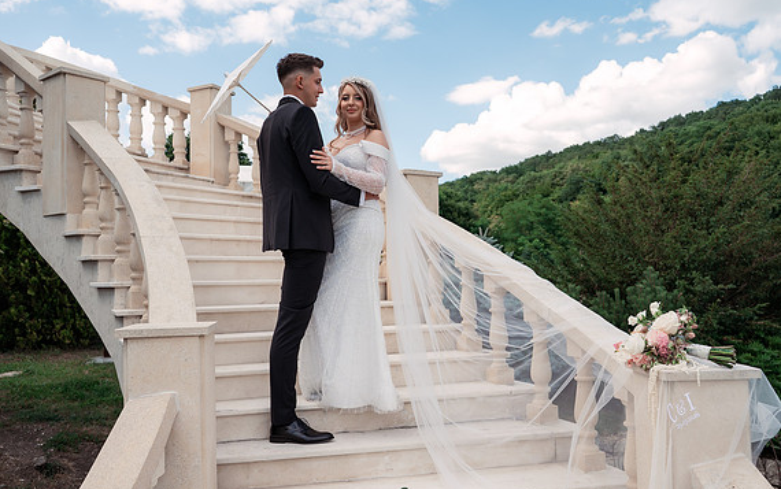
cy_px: 256
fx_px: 618
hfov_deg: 64.6
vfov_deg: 43.2
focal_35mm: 29
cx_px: 385
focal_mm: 28
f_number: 4
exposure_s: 1/640
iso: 160
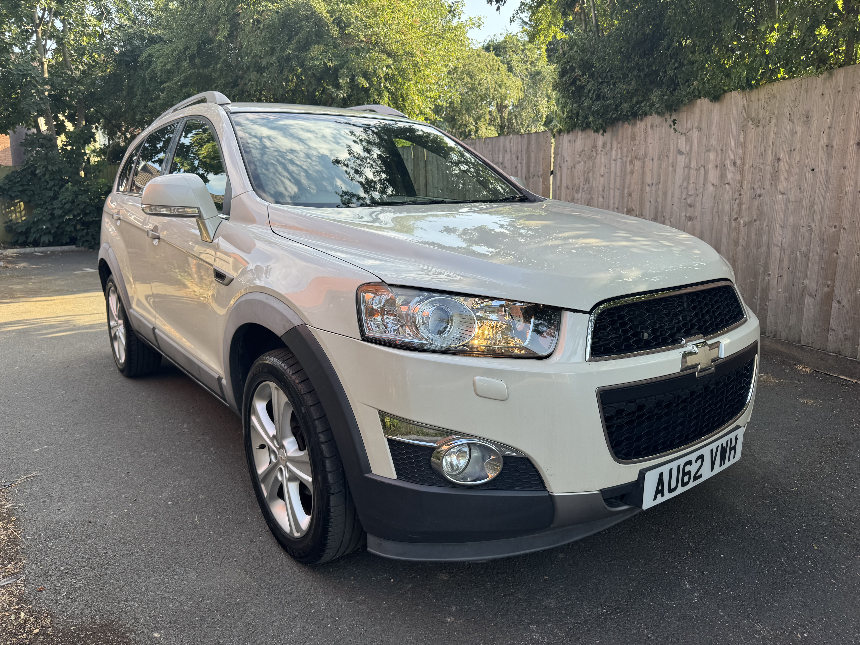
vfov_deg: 56.8
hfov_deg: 71.6
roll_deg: +0.5
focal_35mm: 24
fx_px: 596
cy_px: 322
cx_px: 430
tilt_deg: -10.4
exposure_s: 1/621
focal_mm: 6.76
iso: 80
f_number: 1.78
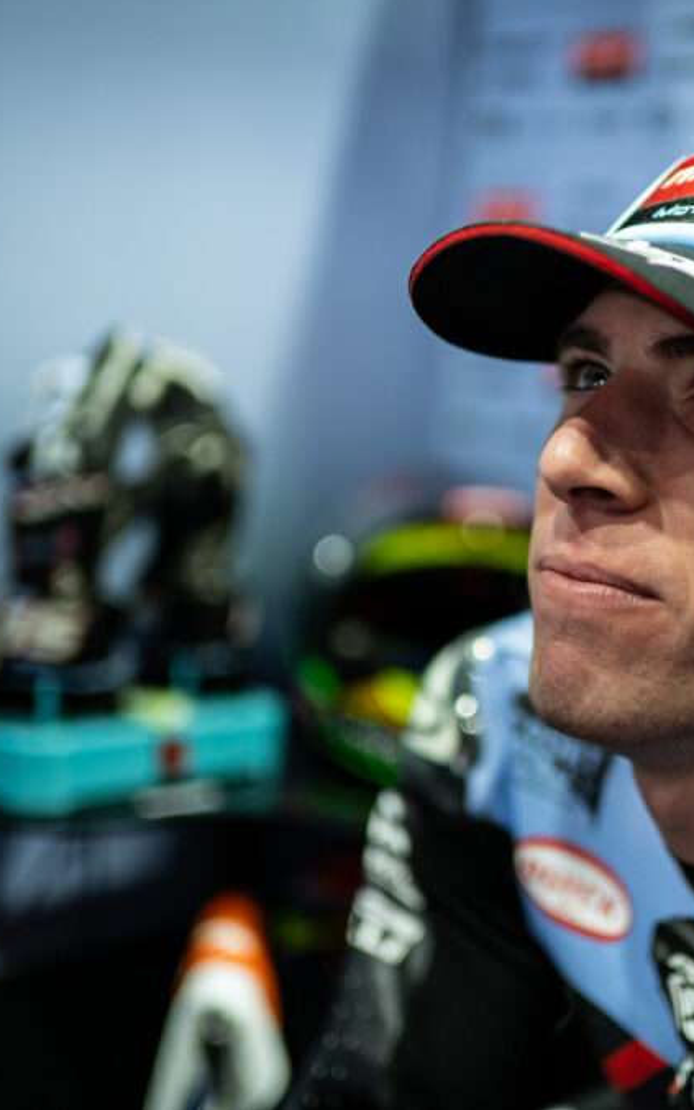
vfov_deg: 37.5
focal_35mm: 54
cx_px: 528
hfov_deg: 23.7
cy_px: 552
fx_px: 1634
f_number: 1.4
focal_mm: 35
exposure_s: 1/250
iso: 640
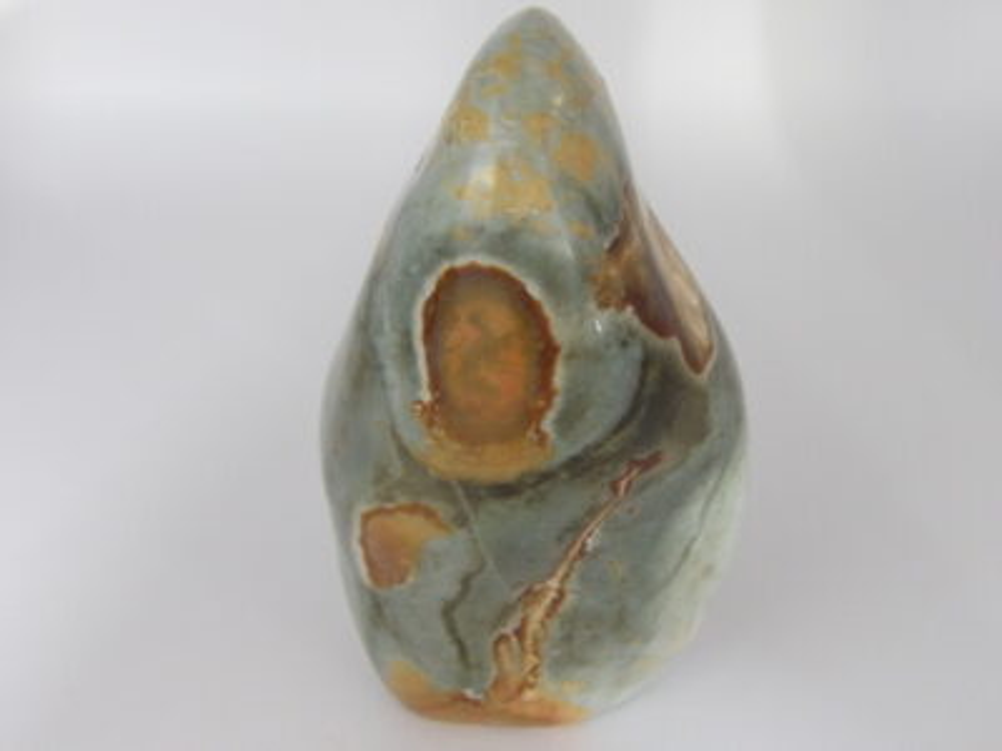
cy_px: 376
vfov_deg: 23.7
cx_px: 501
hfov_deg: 31.2
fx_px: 1795
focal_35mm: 62
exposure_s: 1/12
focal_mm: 11.1
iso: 800
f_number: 4
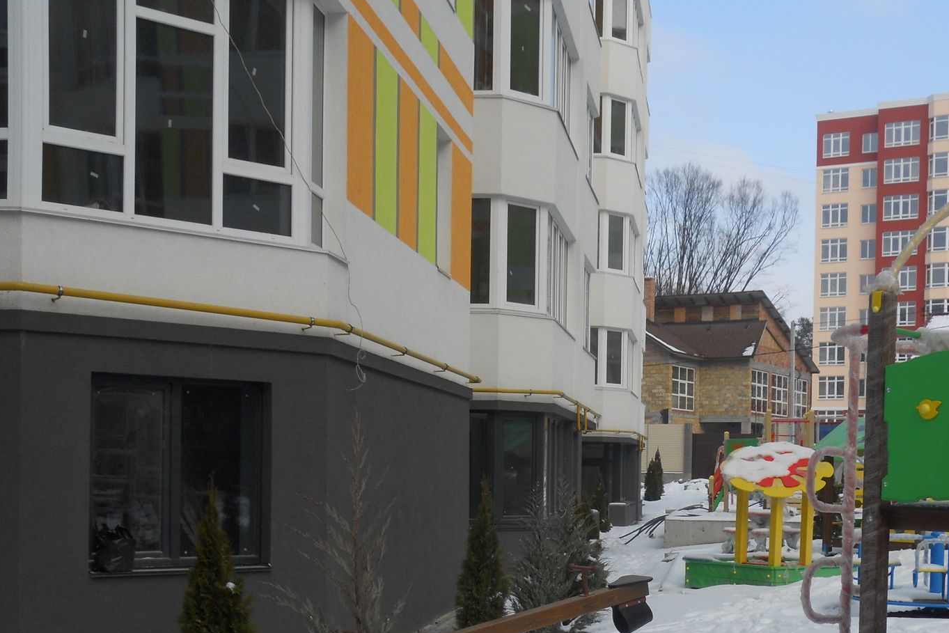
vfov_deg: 26.7
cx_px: 608
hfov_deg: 39.3
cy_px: 474
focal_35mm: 50
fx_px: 1318
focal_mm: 5.7
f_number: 2.8
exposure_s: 1/800
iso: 80
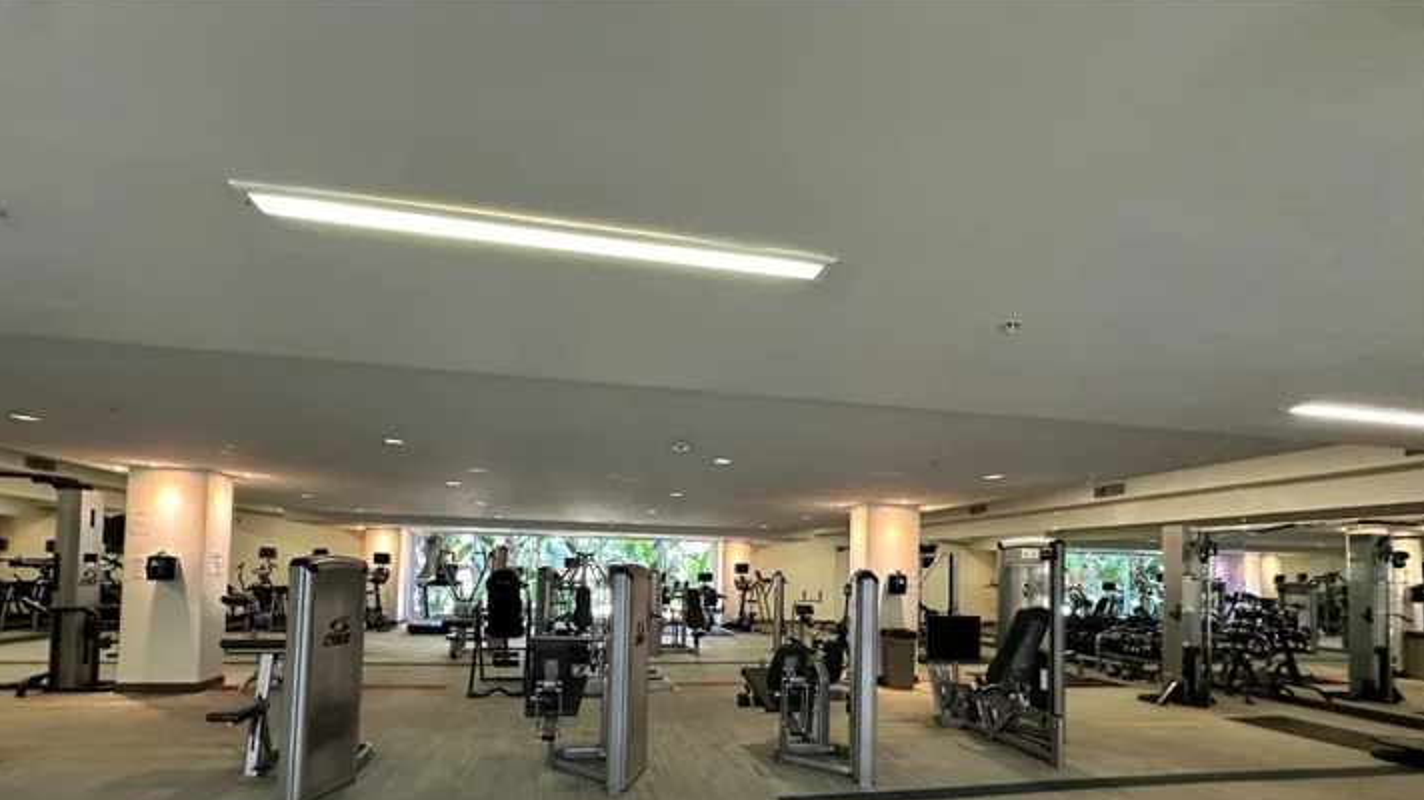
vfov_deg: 64.8
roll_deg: -2.8
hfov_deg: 99.3
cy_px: 552
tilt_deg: +2.1
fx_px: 604
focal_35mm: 16
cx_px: 681
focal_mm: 2.22
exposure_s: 1/60
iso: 500
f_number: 2.2
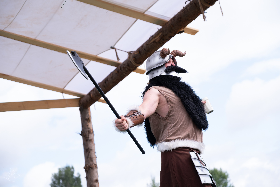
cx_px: 140
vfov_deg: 16.5
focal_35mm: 83
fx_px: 646
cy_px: 94
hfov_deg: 24.5
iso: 200
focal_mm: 55
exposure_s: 1/1250
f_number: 3.2
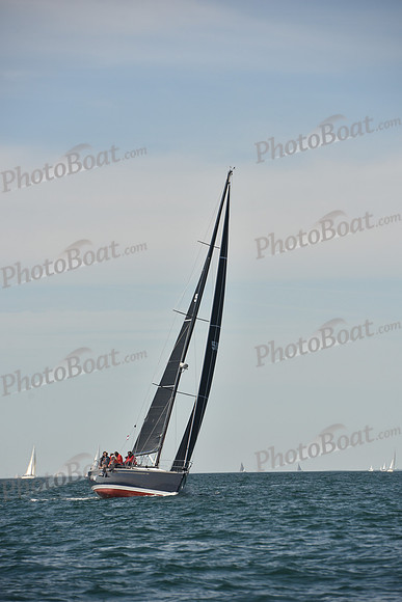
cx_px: 201
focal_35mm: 200
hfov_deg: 6.9
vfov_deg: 10.3
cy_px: 301
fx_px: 3348
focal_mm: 200
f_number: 7.1
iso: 250
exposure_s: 1/640
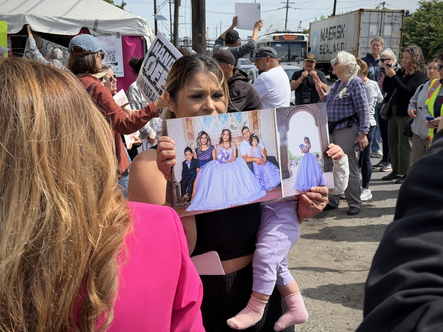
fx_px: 614
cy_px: 166
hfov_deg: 39.7
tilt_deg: -9.8
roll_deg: +0.0
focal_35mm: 48
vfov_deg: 30.3
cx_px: 222
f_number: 1.78
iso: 64
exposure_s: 1/3378
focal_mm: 6.76
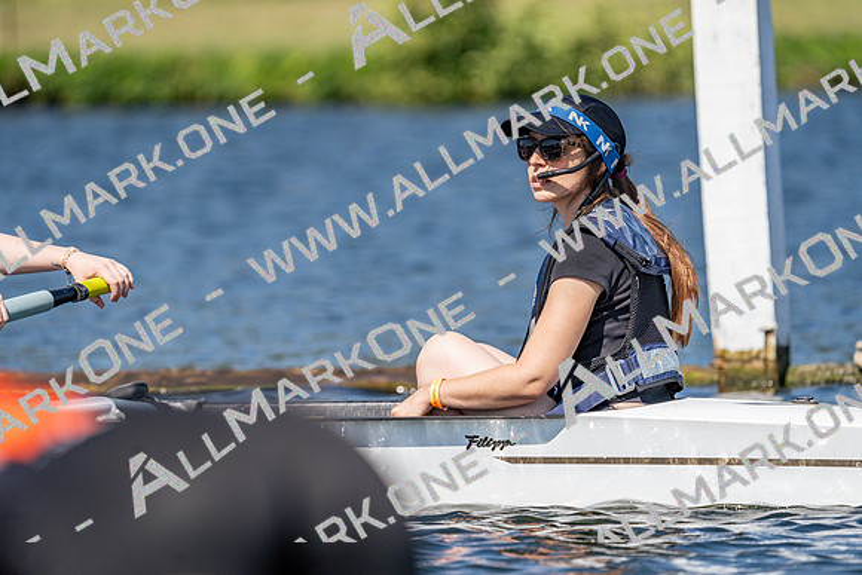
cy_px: 288
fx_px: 10298
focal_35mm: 430
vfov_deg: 3.2
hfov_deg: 4.8
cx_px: 431
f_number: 6.3
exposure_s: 1/2000
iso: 250
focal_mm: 430
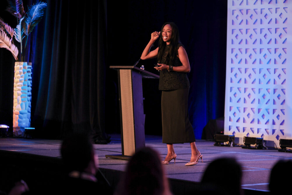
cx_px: 146
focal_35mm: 113
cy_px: 98
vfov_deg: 12.1
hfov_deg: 18.1
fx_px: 917
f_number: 1.6
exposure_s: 1/500
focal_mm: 75
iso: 800
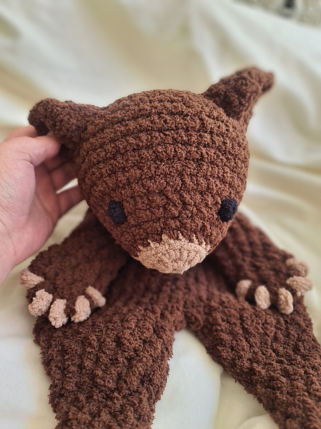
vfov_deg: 69.4
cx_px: 160
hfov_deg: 54.8
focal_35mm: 25
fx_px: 310
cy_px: 214
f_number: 1.8
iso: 160
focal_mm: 7
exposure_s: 1/100
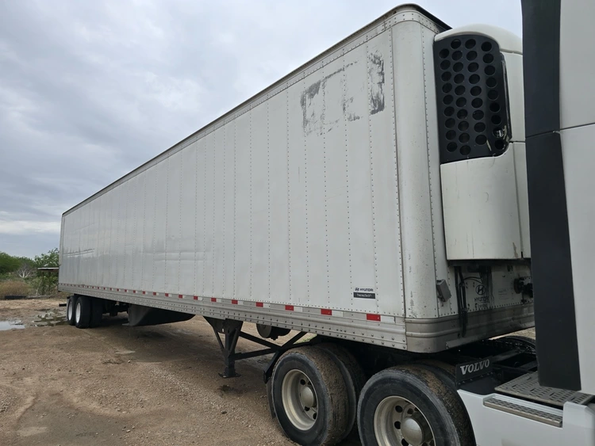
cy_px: 223
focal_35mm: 23
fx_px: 395
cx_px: 298
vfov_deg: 58.9
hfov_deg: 73.9
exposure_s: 1/294
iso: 12
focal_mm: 6.3
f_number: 1.7
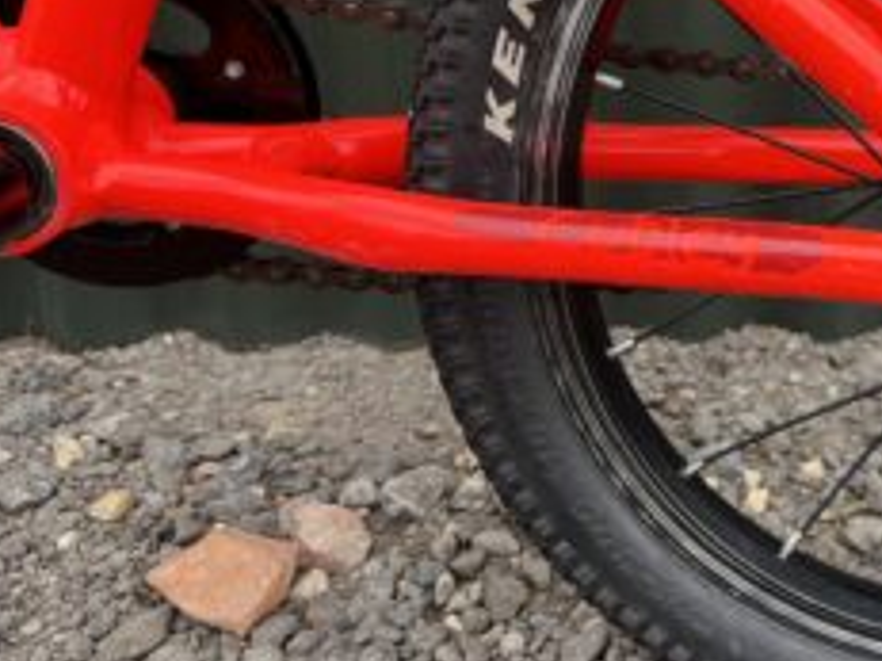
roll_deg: -1.6
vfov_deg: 26.3
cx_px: 882
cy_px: 96
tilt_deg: -17.2
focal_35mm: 54
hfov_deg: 32.7
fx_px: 1375
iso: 40
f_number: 1.6
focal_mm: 5.1
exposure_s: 1/229
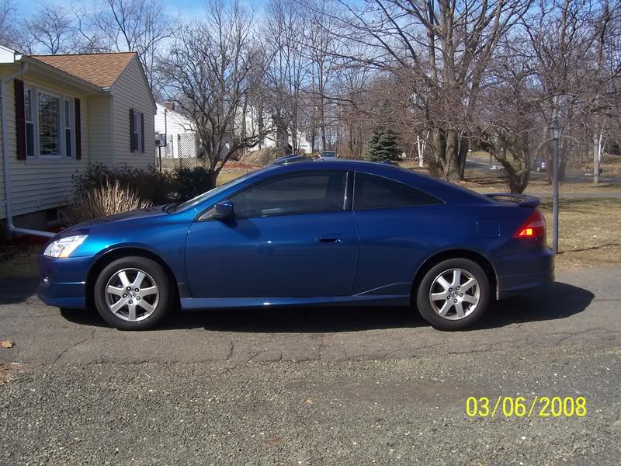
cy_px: 233
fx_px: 610
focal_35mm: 34
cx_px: 310
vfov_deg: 41.8
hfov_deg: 54.0
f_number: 5.6
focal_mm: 5.6
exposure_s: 1/350
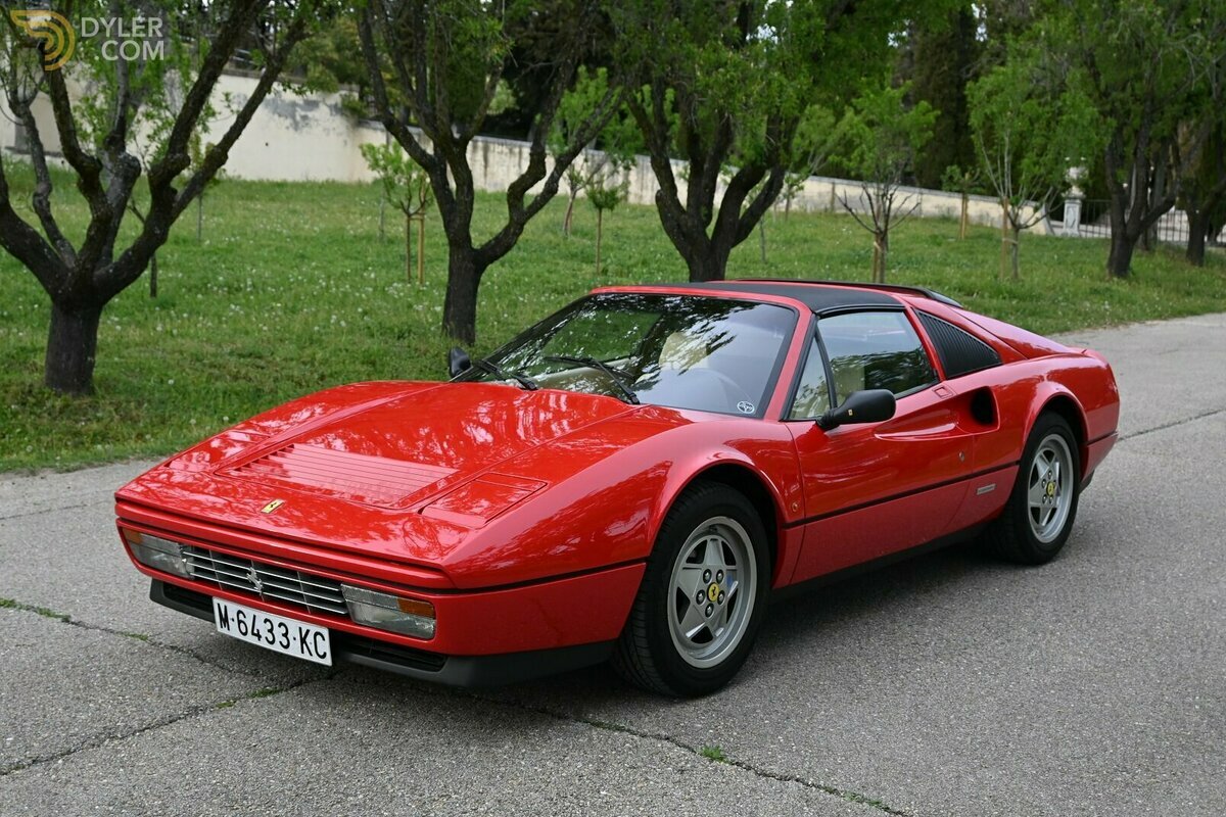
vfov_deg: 31.9
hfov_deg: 46.4
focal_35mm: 42
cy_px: 408
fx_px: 1430
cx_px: 613
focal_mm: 28
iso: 250
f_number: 4.5
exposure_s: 1/250
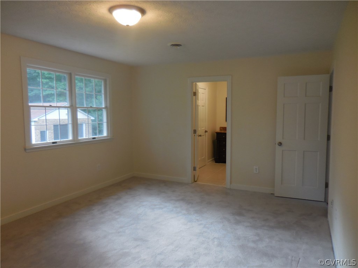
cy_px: 134
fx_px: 259
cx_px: 179
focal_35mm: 25
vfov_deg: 54.9
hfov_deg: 69.4
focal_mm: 4.5
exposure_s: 1/30
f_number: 3.3
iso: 180
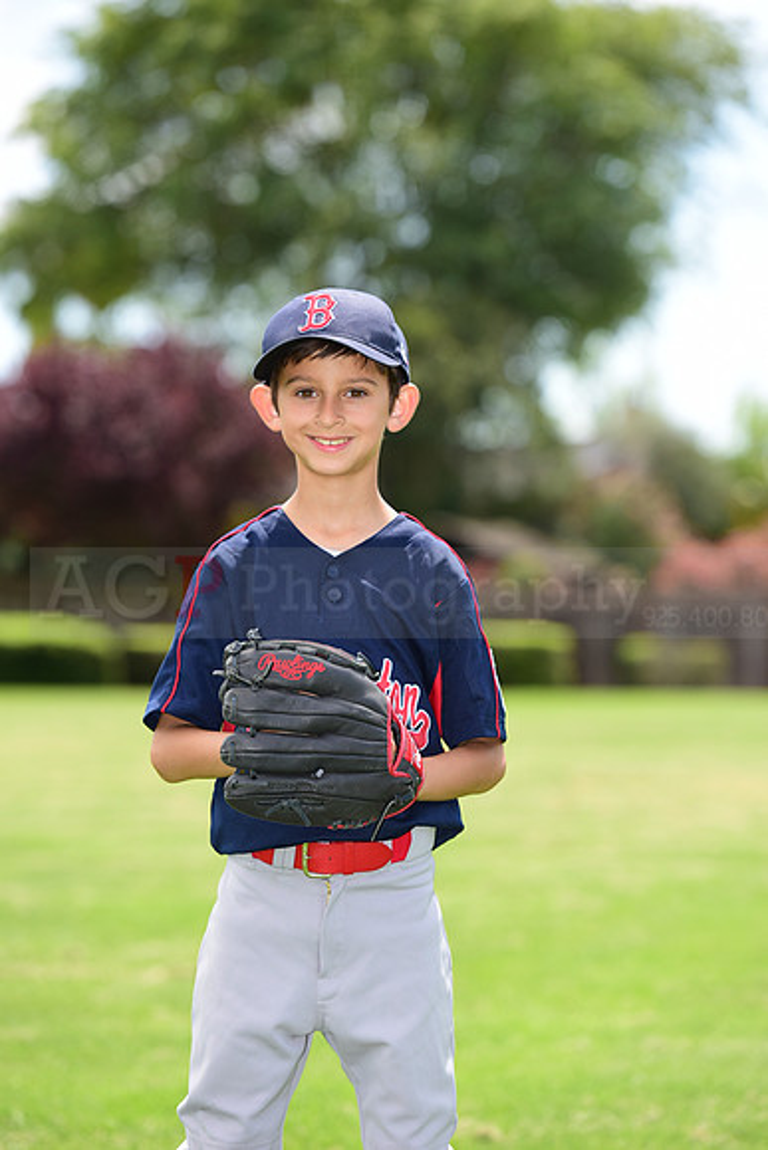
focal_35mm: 170
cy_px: 575
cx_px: 384
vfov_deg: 12.1
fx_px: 5436
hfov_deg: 8.1
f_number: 4.5
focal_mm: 170
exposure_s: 1/320
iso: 125
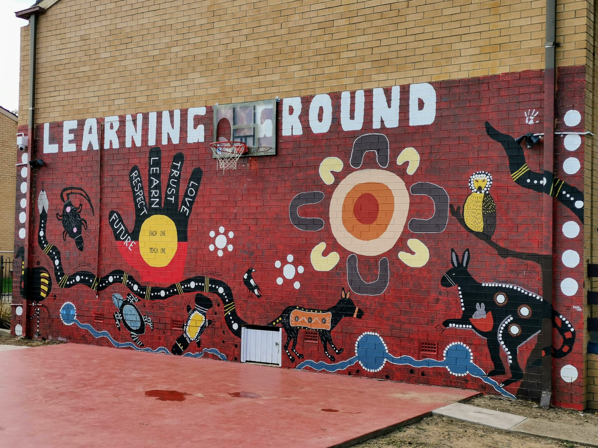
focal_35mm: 47
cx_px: 299
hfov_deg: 40.4
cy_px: 224
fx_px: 812
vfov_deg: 30.9
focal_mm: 5.58
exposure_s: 1/734
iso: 50
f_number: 1.8
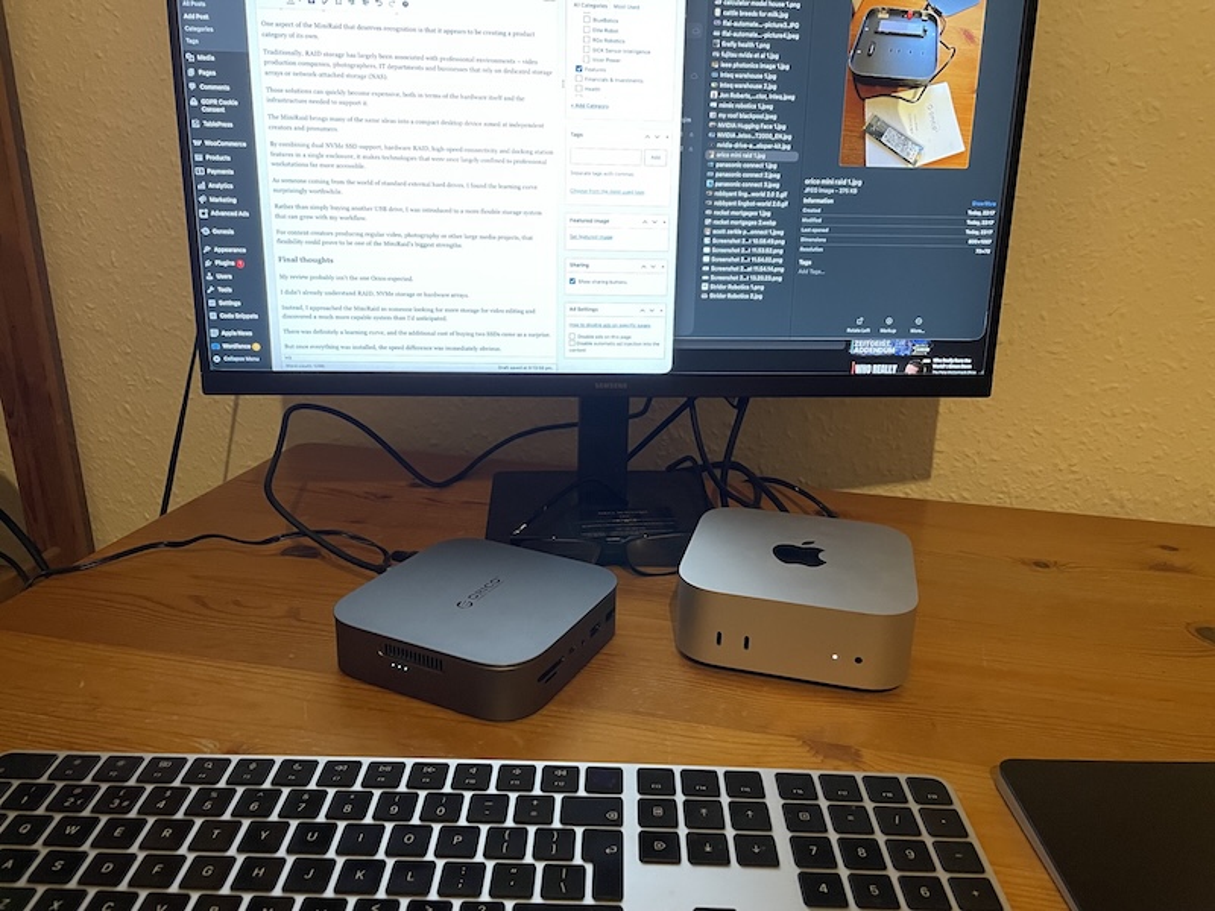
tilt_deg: -17.4
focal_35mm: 26
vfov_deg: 53.1
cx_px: 608
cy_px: 456
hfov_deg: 67.3
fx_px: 913
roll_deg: -1.1
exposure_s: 1/50
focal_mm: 4.2
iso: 250
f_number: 1.6
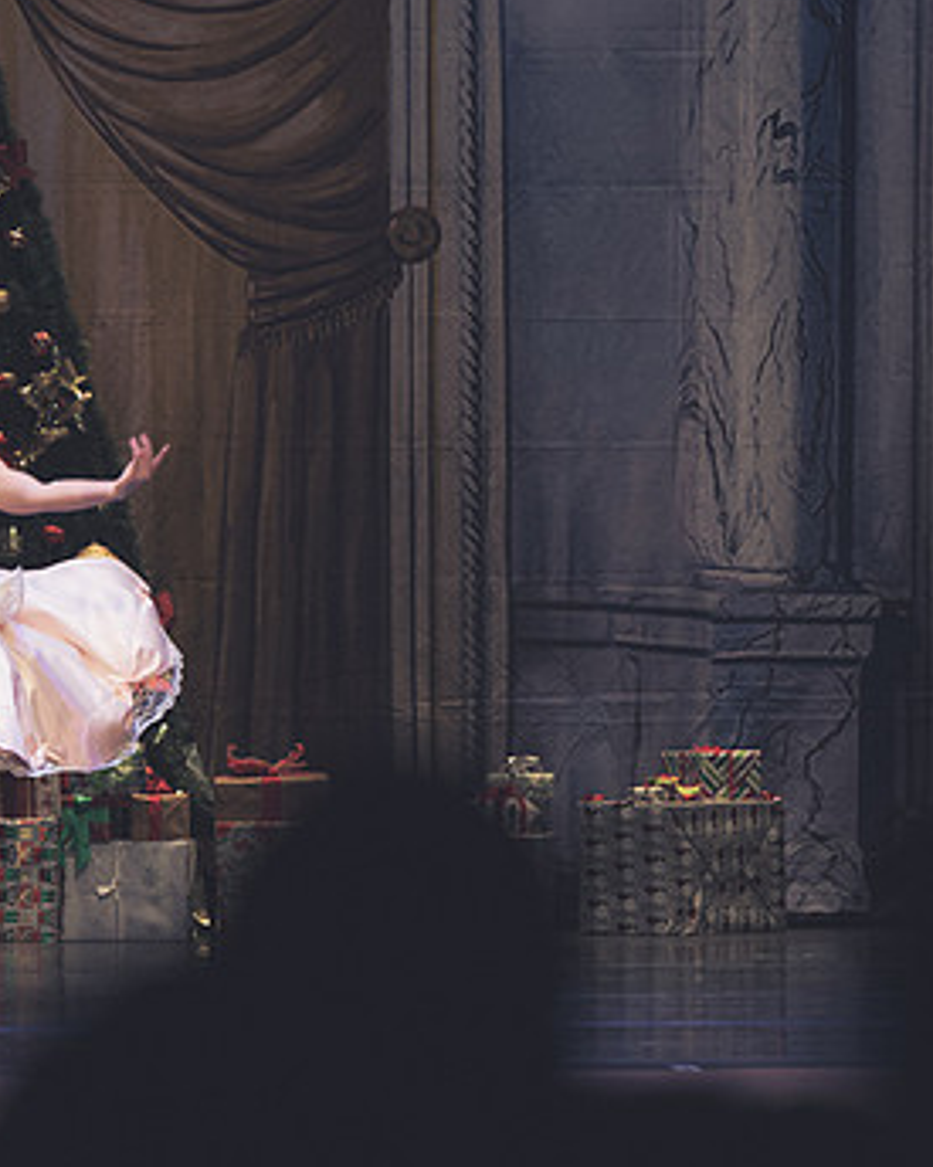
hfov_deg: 4.3
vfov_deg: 5.4
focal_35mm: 356
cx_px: 71
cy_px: 600
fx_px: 12293
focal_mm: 145
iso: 450
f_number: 2.8
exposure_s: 1/320
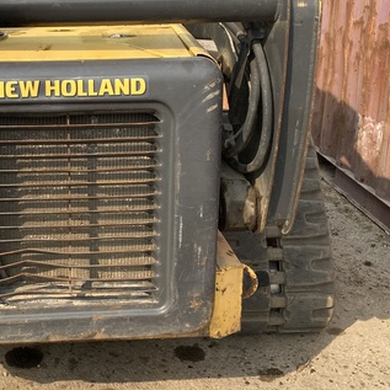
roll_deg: -2.9
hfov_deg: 28.9
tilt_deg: -14.8
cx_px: 81
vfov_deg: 29.3
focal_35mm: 58
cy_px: 119
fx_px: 739
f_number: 1.8
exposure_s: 1/1193
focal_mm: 4.25
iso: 32
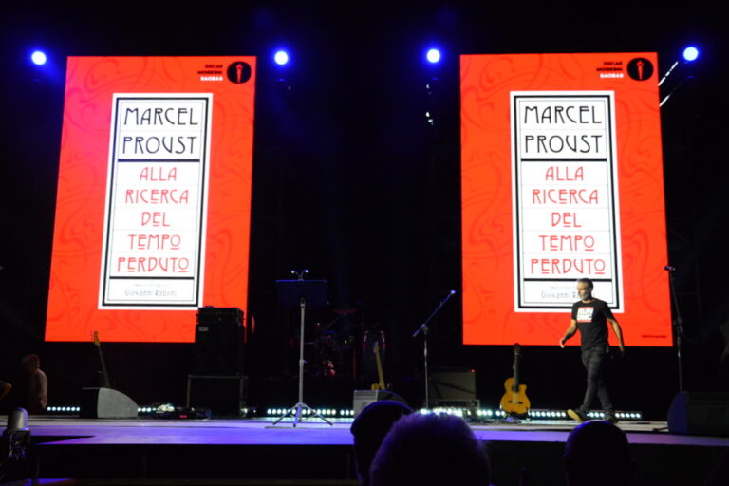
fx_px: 790
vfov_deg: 34.2
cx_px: 364
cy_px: 243
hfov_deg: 49.6
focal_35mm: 39
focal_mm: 26
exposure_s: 1/250
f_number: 4
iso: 3600
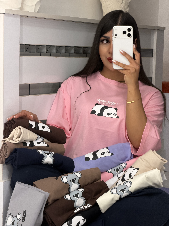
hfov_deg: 14.8
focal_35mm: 100
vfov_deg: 19.6
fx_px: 651
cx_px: 84
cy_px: 113
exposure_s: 1/100
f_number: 2.8
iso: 125
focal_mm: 16.89
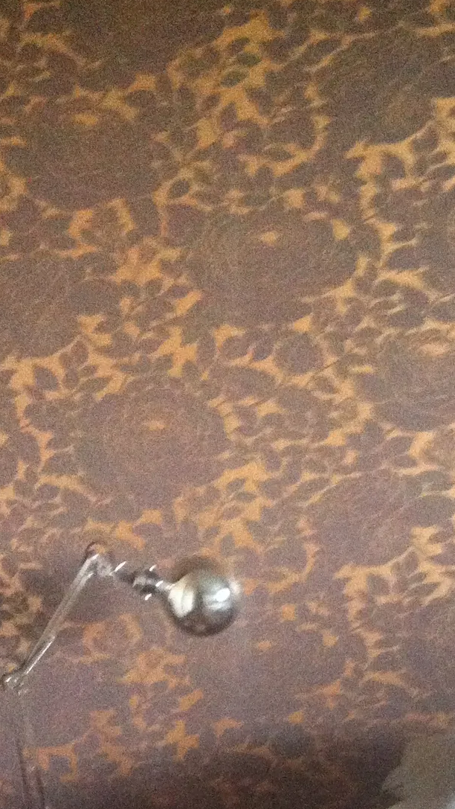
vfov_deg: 27.3
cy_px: 716
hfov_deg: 16.0
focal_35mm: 75
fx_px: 1608
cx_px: 336
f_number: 2.8
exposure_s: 1/15
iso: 640
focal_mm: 3.85
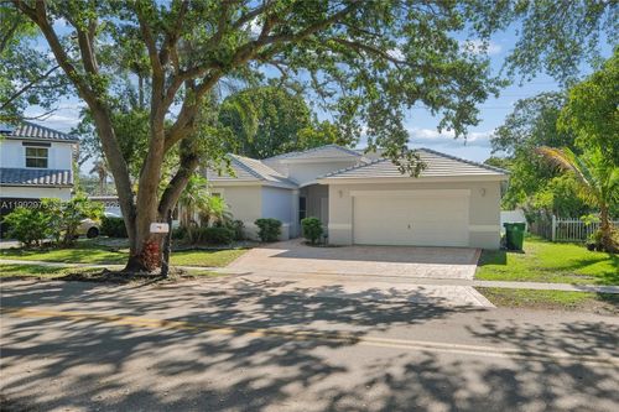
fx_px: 464
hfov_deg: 67.4
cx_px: 310
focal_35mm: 27
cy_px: 206
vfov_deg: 47.9
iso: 320
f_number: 6.4
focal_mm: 18.2
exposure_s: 1/800
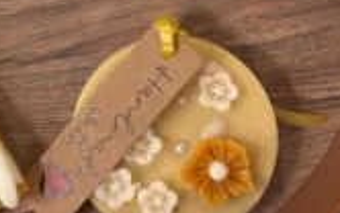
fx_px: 1233
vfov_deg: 9.7
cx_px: 78
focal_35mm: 133
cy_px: -47
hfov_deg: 15.6
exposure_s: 1/33
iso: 200
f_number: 1.6
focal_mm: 5.96
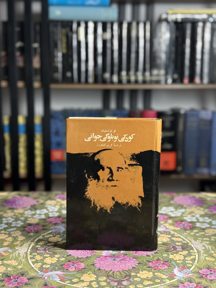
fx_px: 408
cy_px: 146
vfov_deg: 38.9
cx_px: 108
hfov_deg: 29.7
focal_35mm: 49
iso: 160
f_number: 1.78
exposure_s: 1/100
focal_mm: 6.76
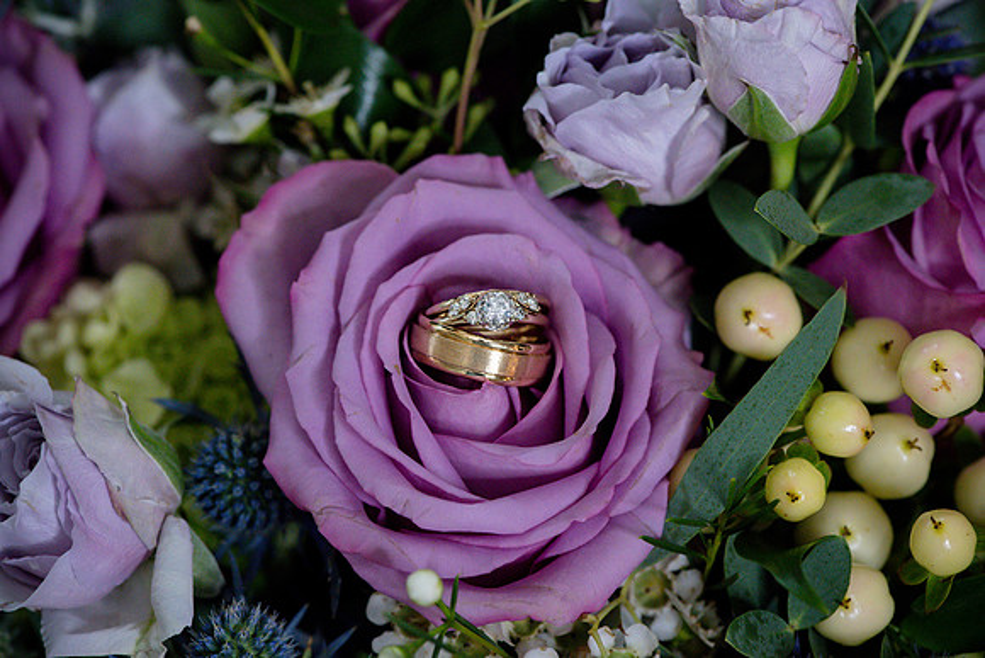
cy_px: 329
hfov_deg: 19.5
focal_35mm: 105
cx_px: 492
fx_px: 2873
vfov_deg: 13.0
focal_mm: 105
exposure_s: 1/250
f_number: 9
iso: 4000
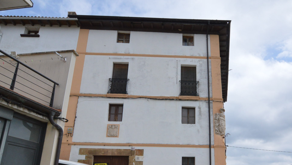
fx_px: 208
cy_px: 120
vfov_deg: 42.1
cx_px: 178
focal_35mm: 27
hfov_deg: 69.4
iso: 800
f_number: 14
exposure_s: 1/800
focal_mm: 11
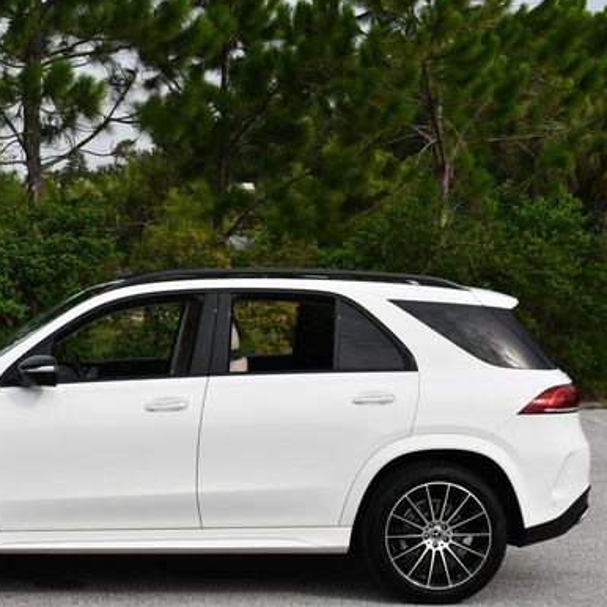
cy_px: 316
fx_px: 1567
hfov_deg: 21.7
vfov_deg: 21.9
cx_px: 154
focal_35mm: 79
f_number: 8
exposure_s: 1/250
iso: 125
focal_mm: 28
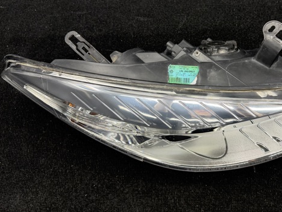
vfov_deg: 43.0
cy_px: 101
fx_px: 269
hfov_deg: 54.4
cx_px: 183
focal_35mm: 33
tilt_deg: -71.1
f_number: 1.78
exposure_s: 1/200
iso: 200
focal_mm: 6.76
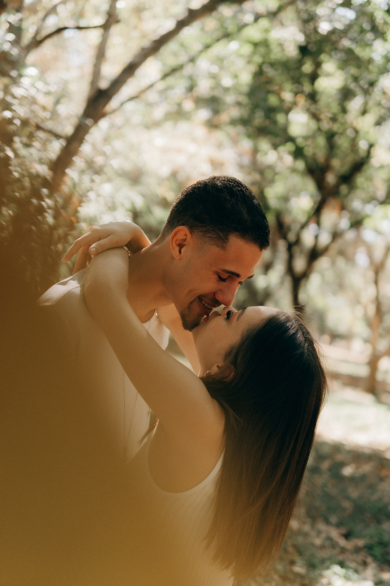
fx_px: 731
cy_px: 293
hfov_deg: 29.9
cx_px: 195
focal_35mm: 45
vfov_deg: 43.6
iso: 100
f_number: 1.4
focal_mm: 30
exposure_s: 1/500
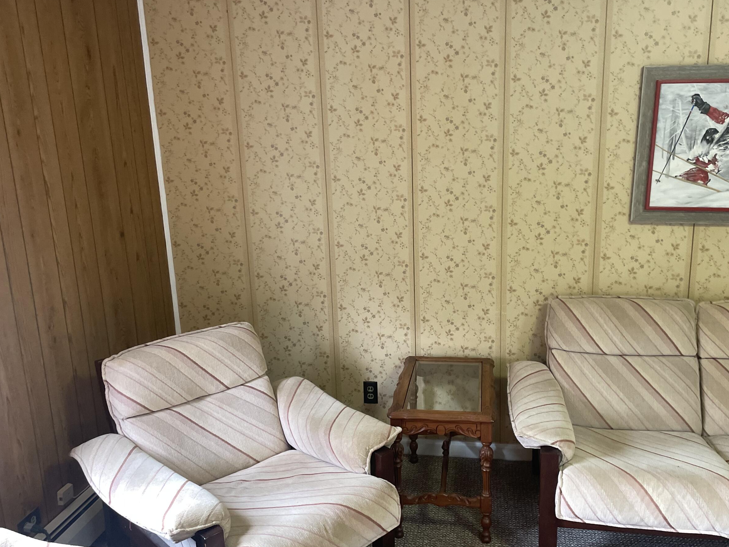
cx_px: 397
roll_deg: +1.3
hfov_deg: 55.3
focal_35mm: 33
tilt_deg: -14.8
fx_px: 695
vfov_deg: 42.9
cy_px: 288
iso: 250
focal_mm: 4.2
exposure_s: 1/60
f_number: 1.6
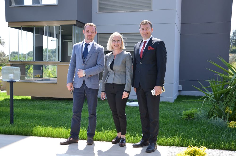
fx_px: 255
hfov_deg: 49.6
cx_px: 118
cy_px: 78
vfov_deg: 34.1
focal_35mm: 39
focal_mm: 26
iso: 160
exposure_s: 1/250
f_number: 4
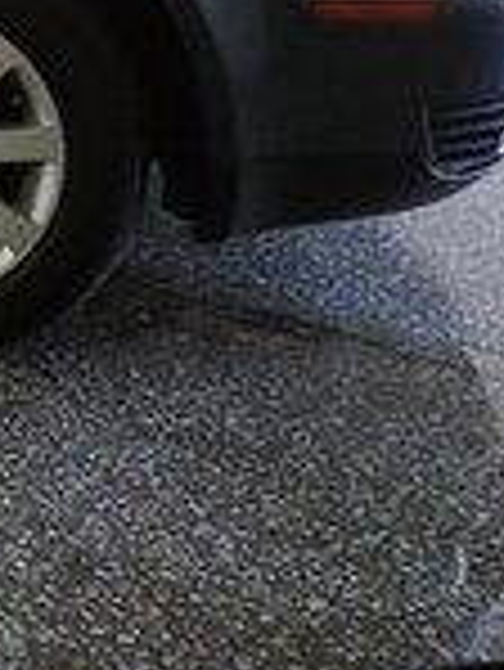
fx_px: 2055
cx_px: -819
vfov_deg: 17.5
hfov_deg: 11.0
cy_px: -169
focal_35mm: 106
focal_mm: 3.94
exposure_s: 1/162
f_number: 1.9
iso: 250
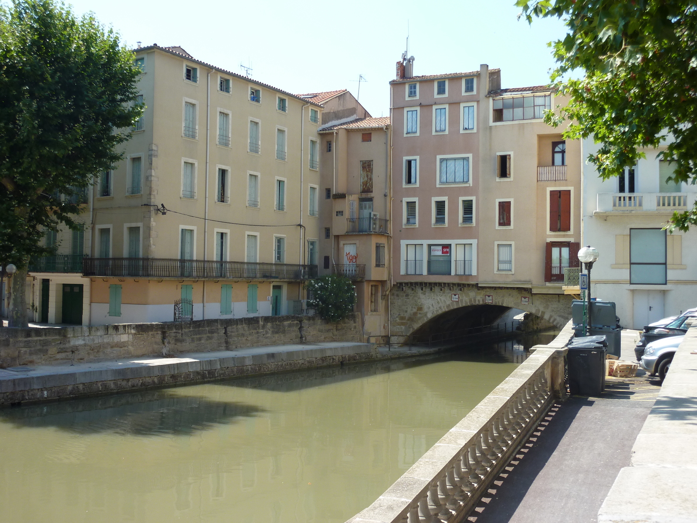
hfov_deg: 44.8
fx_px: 846
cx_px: 348
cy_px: 262
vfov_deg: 34.3
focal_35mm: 42
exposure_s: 1/320
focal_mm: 6.9
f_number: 4
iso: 80
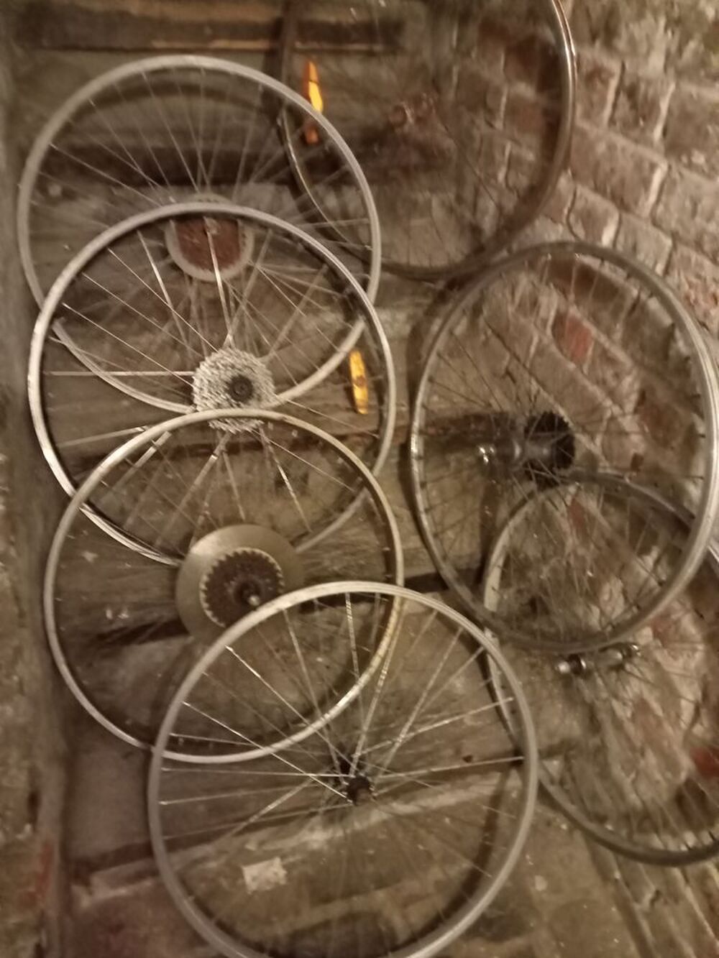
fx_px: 775
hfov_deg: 49.8
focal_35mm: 28
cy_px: 479
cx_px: 360
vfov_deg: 63.4
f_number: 2.2
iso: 5079
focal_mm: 3.46
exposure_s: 1/20
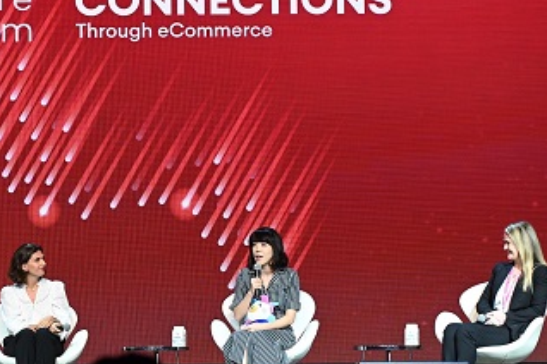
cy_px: 242
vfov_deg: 8.7
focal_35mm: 157
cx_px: 31
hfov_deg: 13.0
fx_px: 2385
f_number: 5
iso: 1000
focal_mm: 78
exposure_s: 1/125
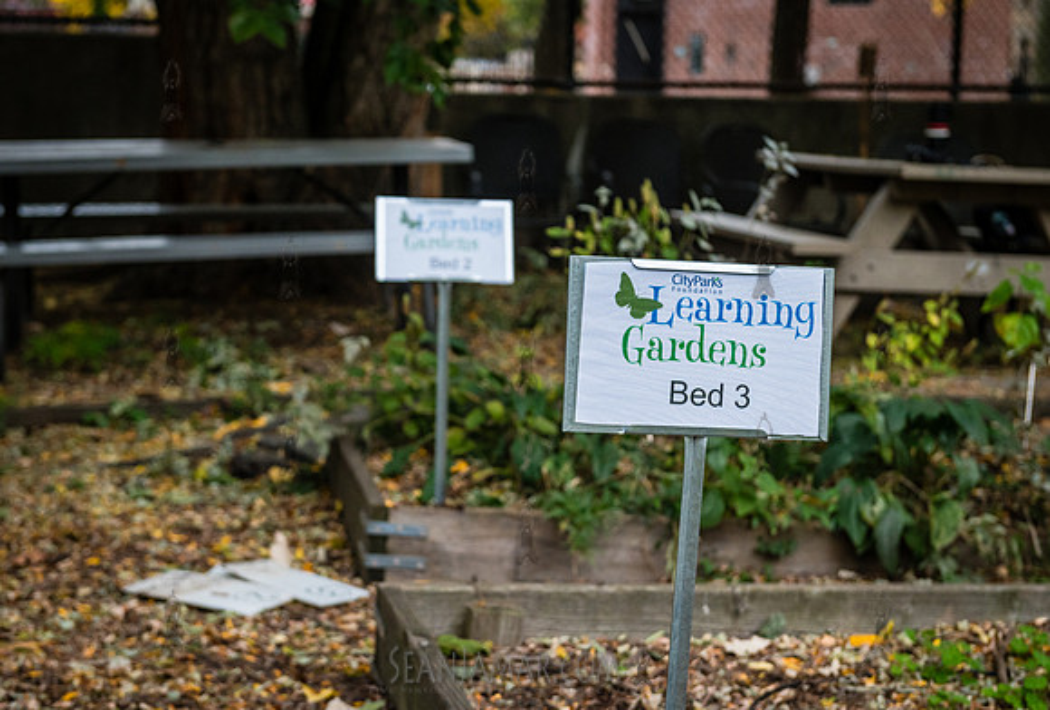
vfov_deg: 20.9
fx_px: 1922
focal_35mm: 66
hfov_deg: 30.5
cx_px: 498
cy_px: 343
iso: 2000
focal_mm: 60
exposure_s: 1/1000
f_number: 4.5
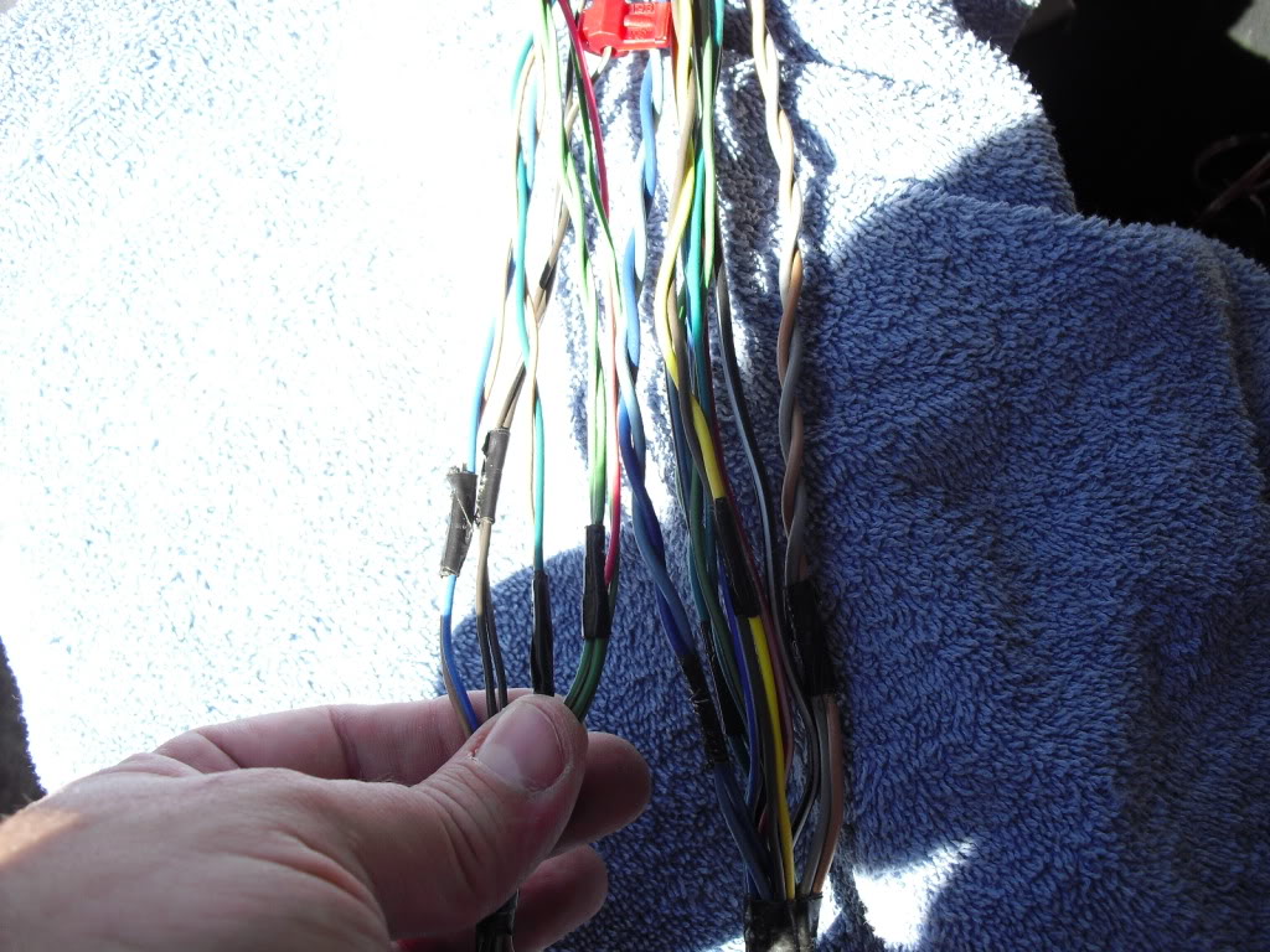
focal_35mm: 36
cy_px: 476
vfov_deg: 39.7
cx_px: 635
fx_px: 1321
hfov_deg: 51.4
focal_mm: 6.3
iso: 100
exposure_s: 1/200
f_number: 3.1
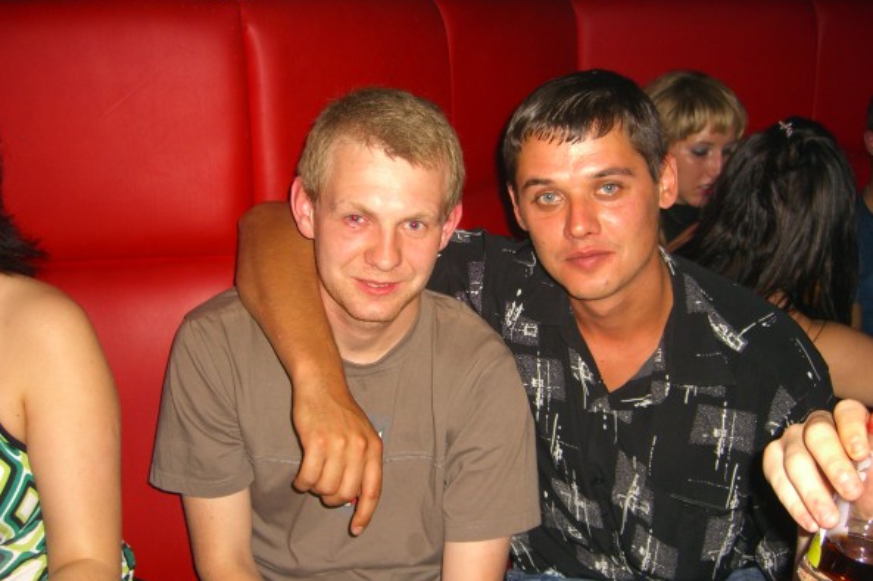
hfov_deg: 48.5
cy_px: 325
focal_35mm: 40
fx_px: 970
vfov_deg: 33.3
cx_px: 437
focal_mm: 7.9
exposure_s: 1/60
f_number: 2.8
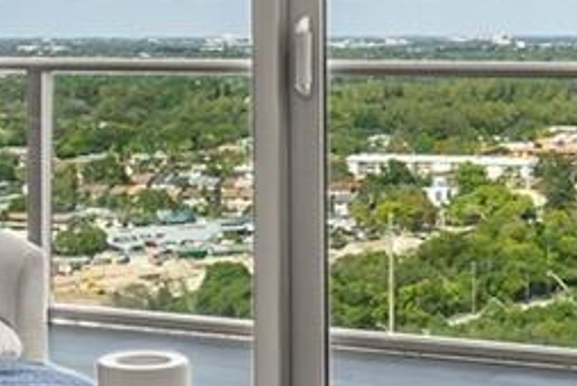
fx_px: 1620
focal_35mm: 101
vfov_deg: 13.6
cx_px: 239
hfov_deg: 20.2
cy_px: 142
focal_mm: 16
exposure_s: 1/8
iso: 320
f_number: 8
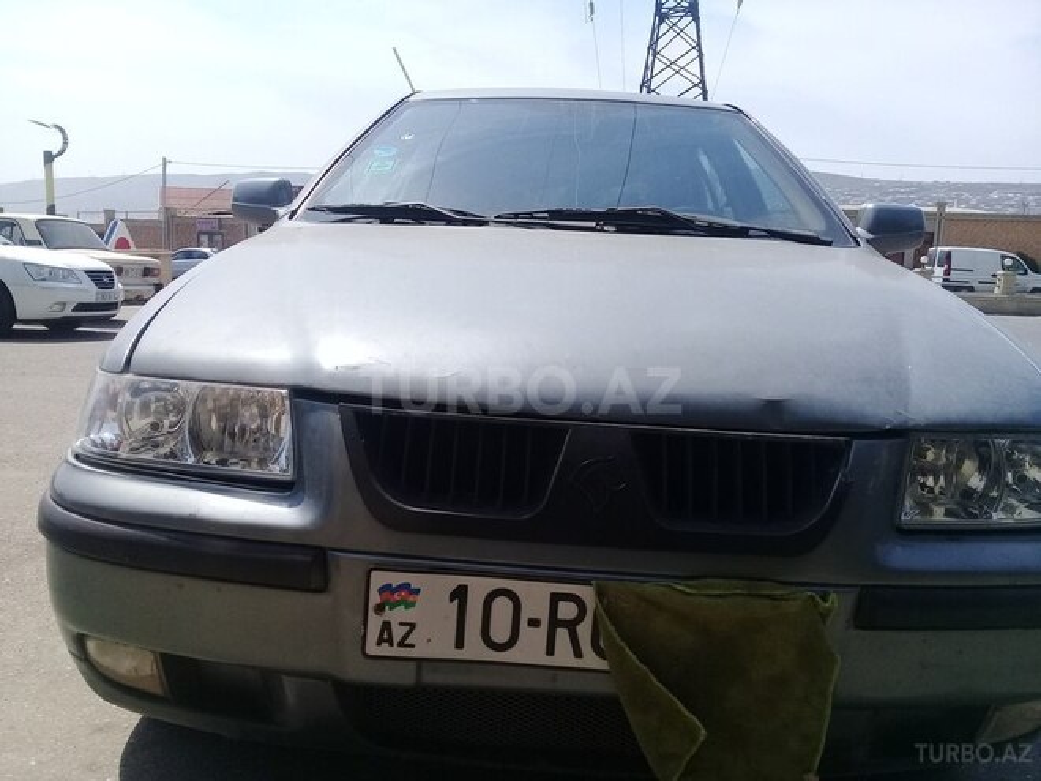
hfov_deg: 58.4
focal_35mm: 31
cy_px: 390
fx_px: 932
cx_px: 520
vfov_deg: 45.4
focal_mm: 3.3
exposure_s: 1/1495
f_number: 2.2
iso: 50
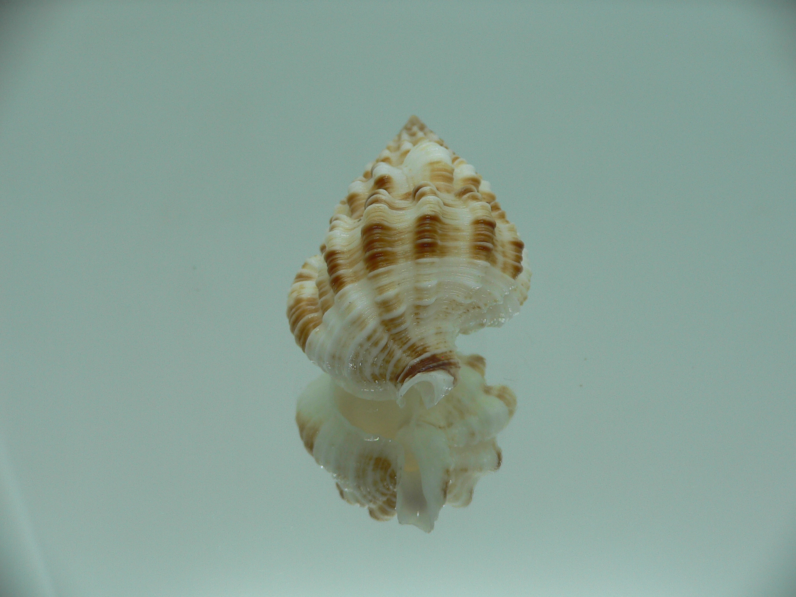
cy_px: 298
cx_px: 398
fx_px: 805
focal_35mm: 35
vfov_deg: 40.7
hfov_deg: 52.6
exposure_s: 1/60
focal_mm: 4.6
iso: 80
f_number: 2.8
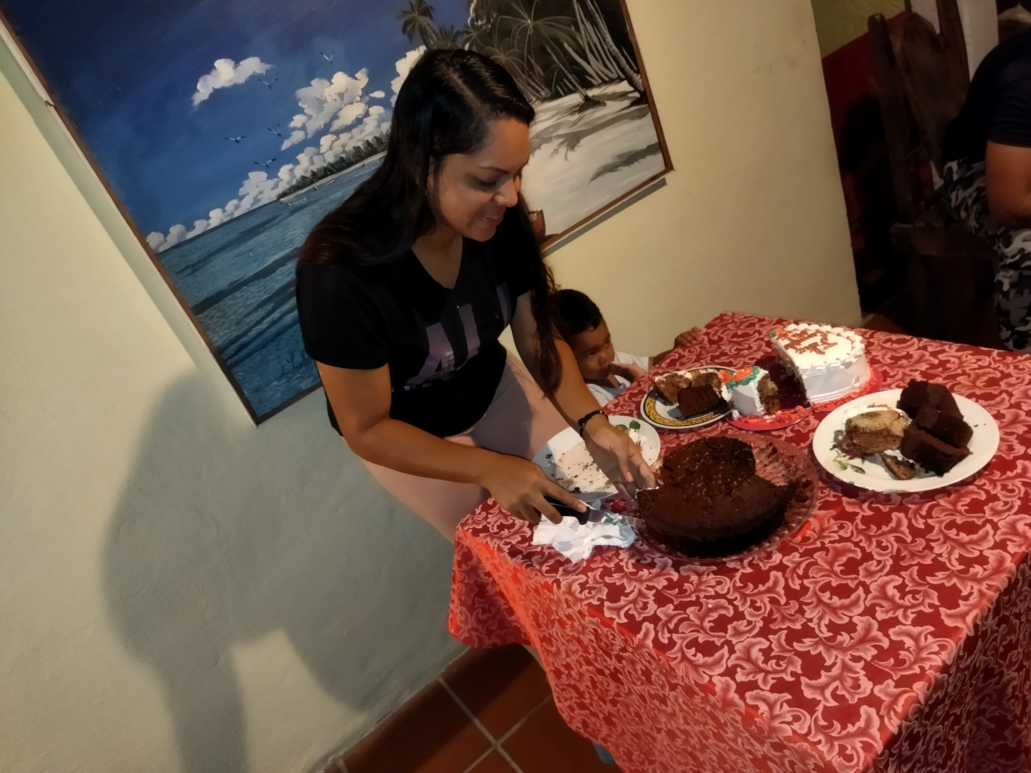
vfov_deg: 51.4
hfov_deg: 65.3
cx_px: 516
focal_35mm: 27
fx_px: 804
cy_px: 386
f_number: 1.79
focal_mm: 4.71
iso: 772
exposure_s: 1/25
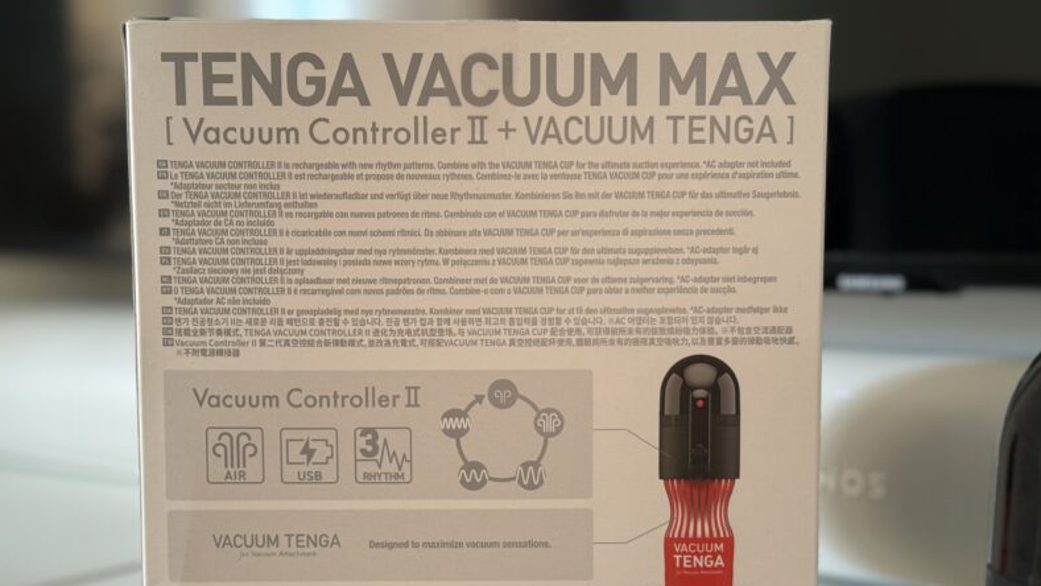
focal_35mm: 53
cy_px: 363
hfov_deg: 39.2
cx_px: 521
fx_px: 1463
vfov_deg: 22.6
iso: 100
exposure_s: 1/67
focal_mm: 6.76
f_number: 1.78
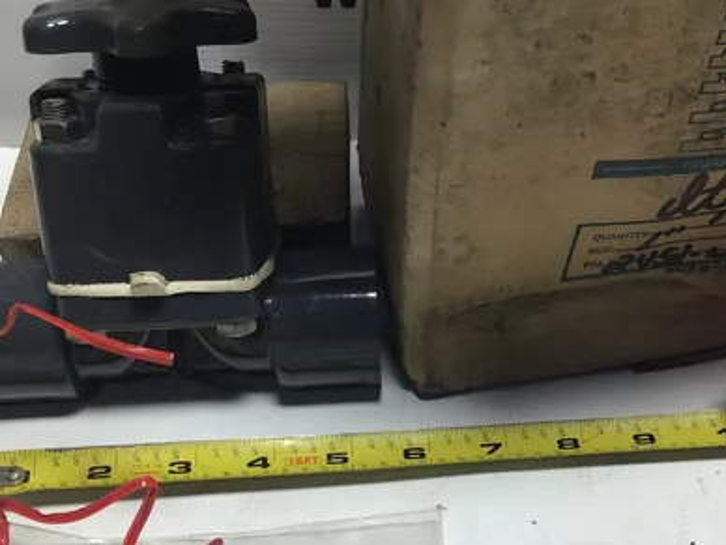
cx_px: 432
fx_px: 1258
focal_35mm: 60
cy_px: 377
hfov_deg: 32.1
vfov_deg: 24.3
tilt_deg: -49.0
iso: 32
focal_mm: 3.3
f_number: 2.4
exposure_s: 1/120
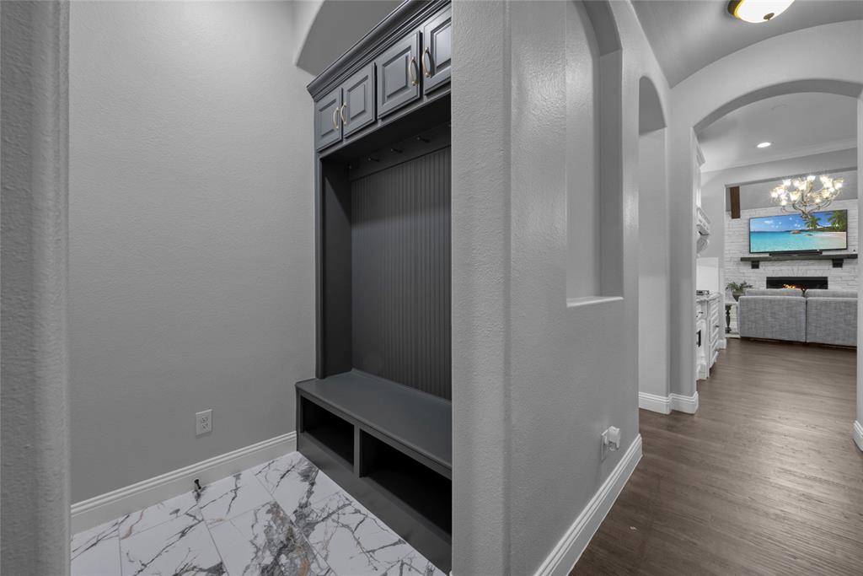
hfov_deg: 108.3
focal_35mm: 13
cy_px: 288
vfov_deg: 85.4
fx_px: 312
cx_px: 432
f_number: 9
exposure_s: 1/2
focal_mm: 13
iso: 100
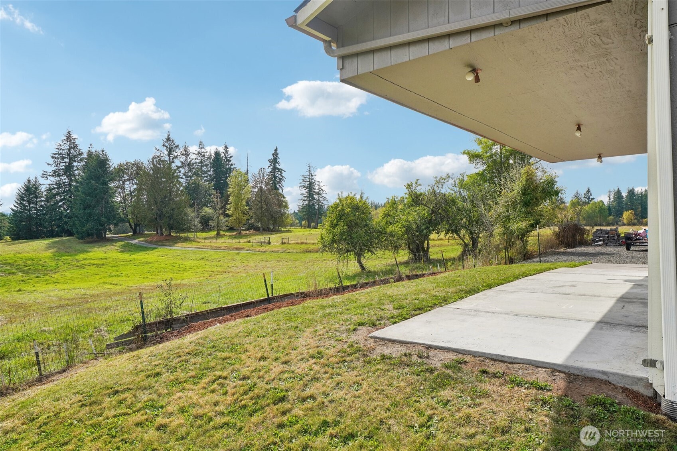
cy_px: 226
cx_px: 338
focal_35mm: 22
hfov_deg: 78.6
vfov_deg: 57.2
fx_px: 414
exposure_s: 1/1600
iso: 400
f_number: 8
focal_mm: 22
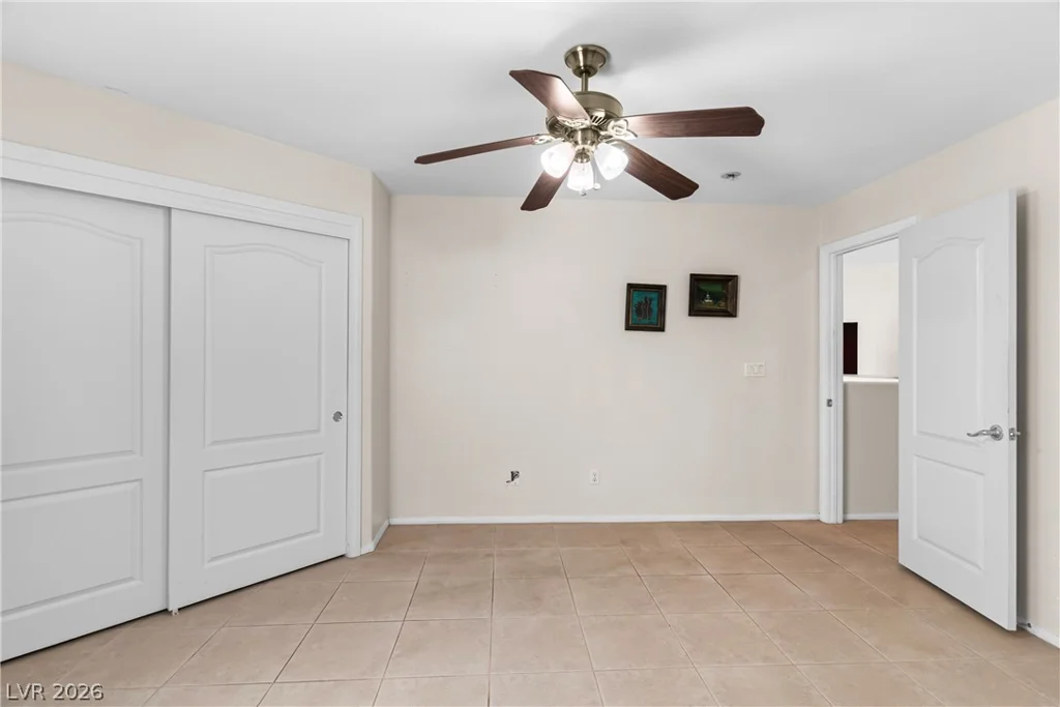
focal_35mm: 17
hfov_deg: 93.3
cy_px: 354
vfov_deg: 70.5
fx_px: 501
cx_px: 530
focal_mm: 17
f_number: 8
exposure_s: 1/20
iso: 500
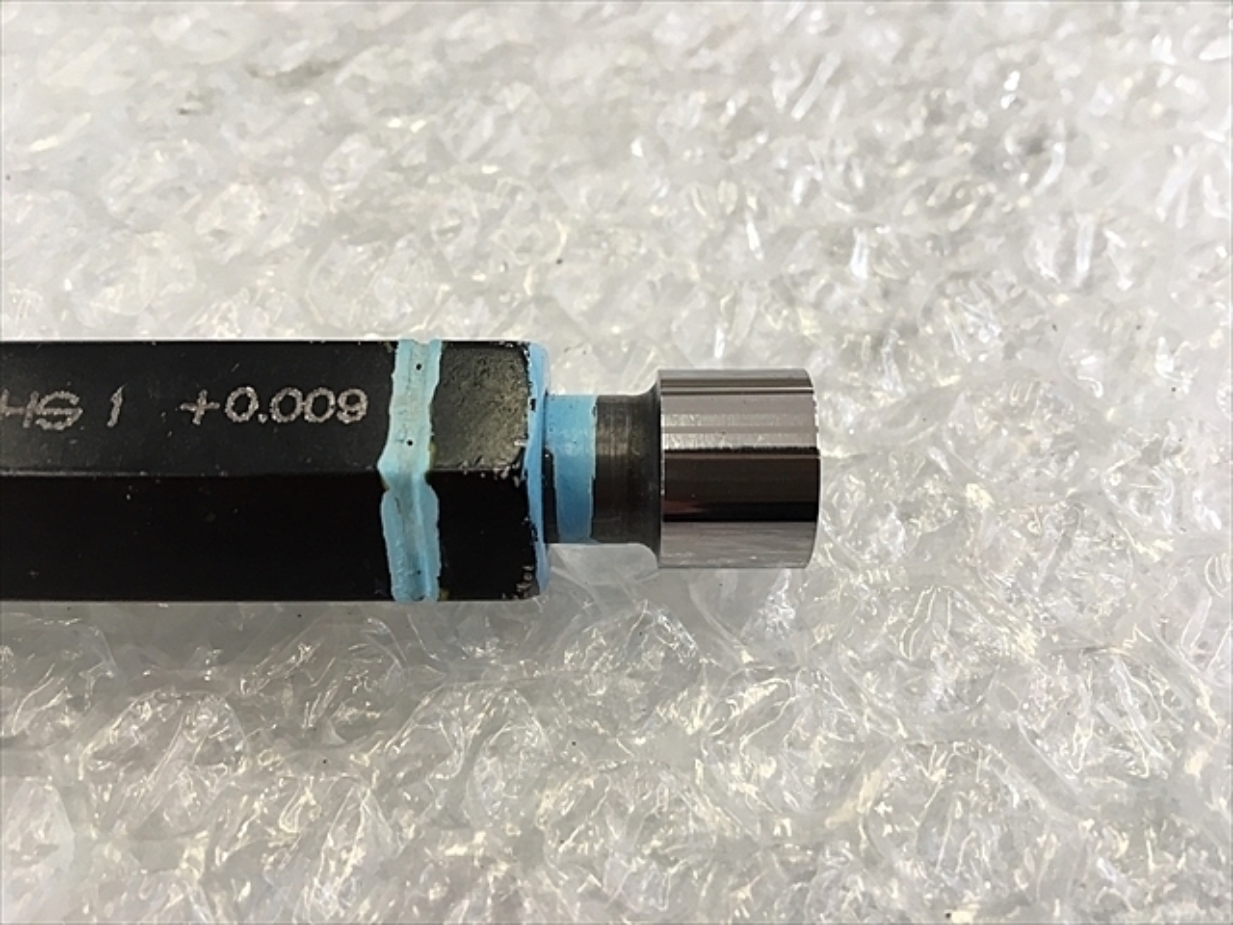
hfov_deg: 61.7
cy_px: 462
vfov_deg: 48.2
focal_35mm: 29
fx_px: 1033
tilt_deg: -58.9
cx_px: 616
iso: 32
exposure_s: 1/40
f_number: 2.2
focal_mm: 4.15
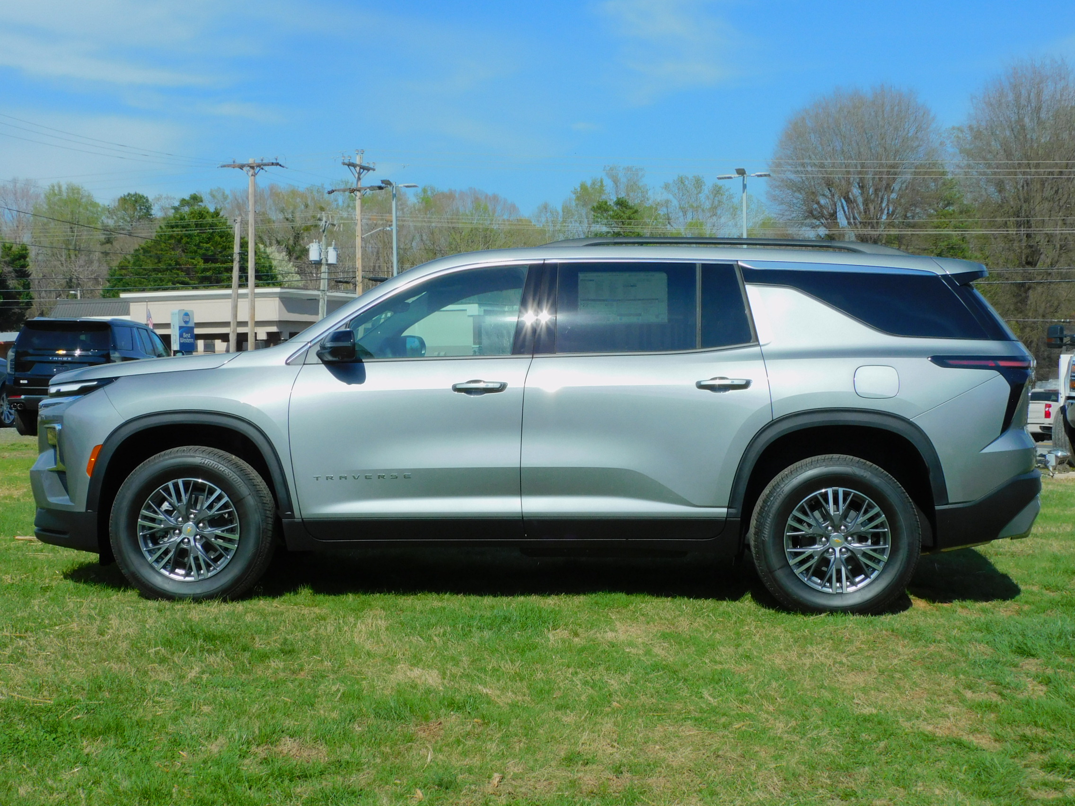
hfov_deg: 38.2
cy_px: 403
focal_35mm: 50
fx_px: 1553
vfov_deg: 29.1
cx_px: 538
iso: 125
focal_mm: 9
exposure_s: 1/1600
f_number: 4.5
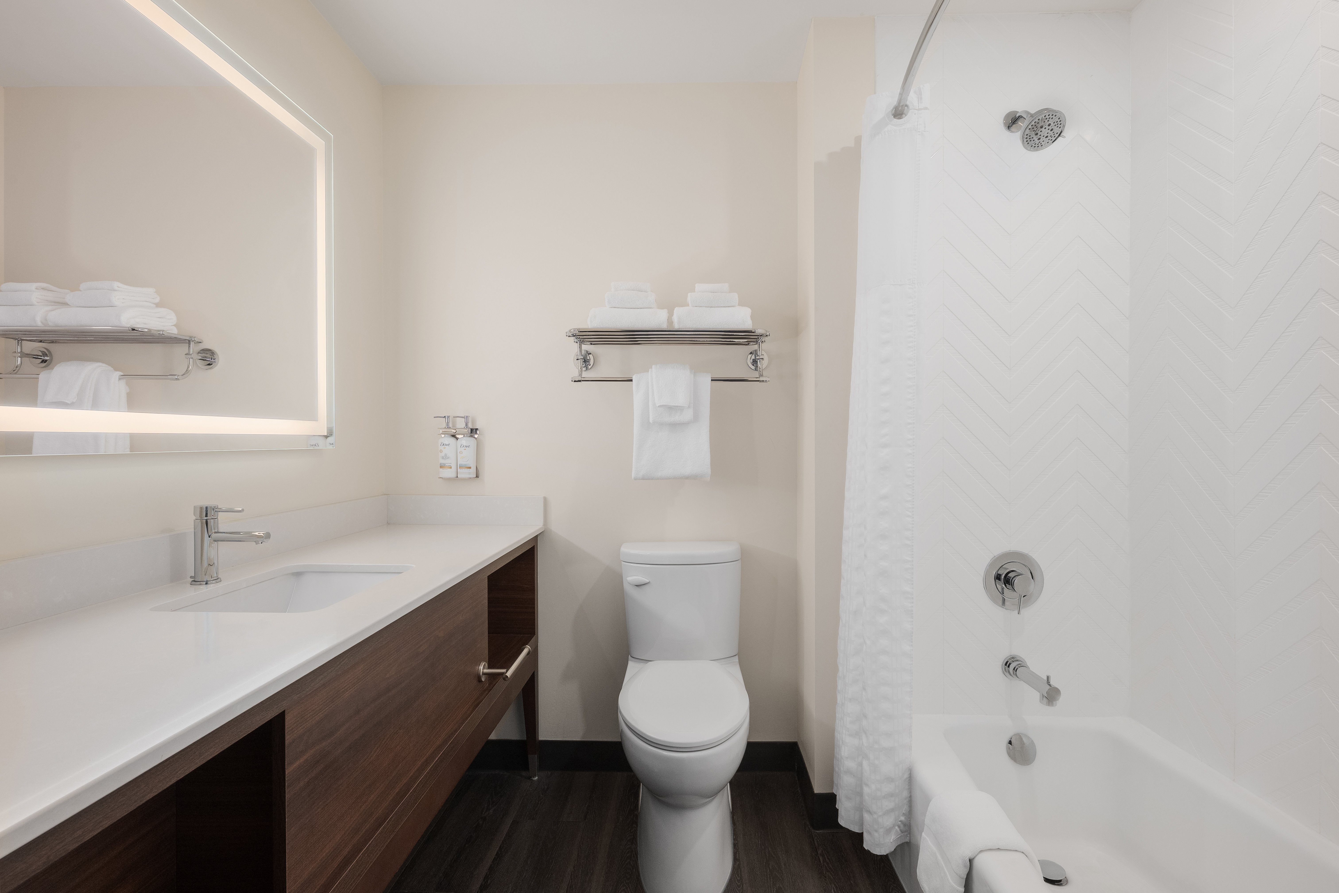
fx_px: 595
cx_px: 670
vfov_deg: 73.7
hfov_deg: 96.7
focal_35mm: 16
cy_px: 446
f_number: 10
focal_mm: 16
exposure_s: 1/320
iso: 800
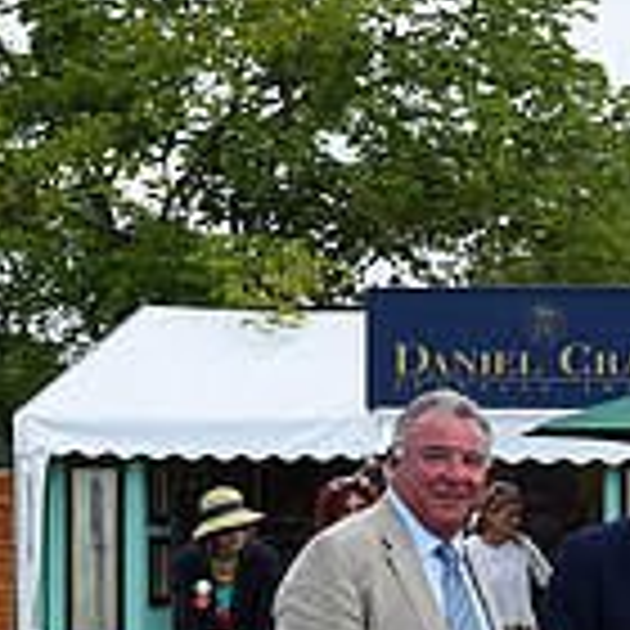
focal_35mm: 176
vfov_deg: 9.8
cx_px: 1296
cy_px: 765
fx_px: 3624
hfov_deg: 9.3
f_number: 10
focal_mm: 50
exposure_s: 1/1250
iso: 1100
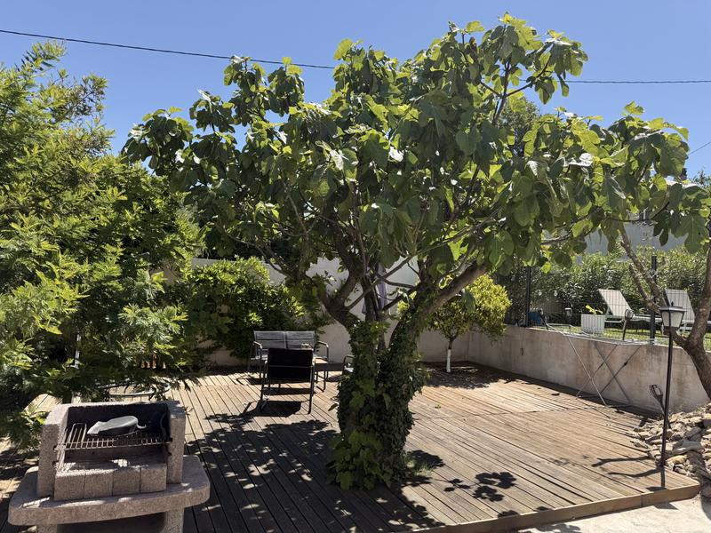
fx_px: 493
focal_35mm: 24
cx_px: 356
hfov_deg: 71.6
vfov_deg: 56.8
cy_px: 266
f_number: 1.78
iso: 80
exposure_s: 1/1855
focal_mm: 6.76
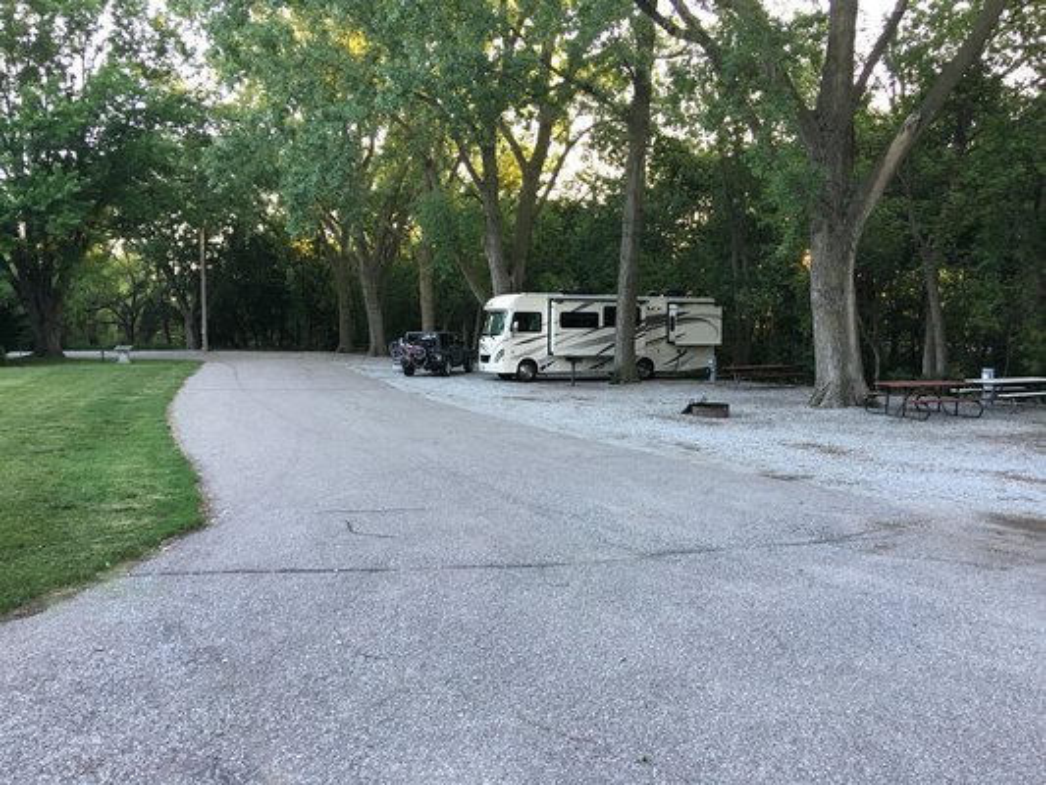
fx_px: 876
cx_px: 523
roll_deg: -0.5
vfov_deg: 48.2
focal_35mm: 29
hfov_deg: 61.6
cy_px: 392
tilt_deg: -2.8
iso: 40
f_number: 2.2
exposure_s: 1/30
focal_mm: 4.15
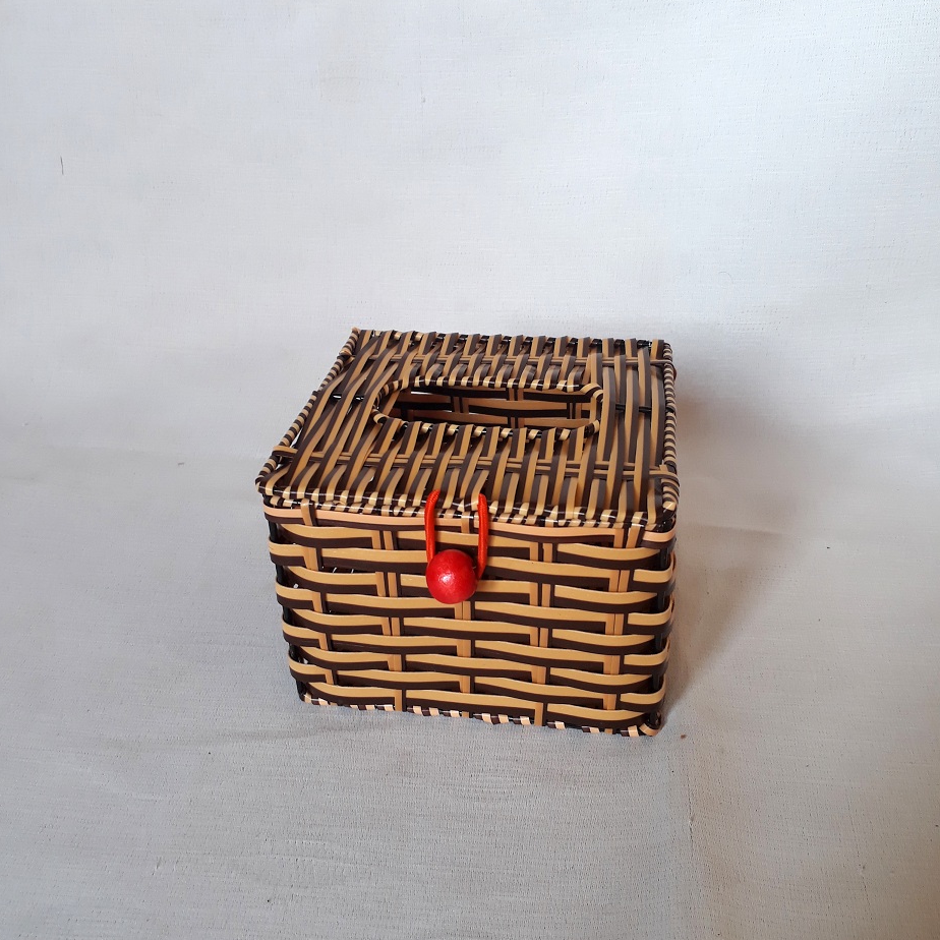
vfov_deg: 51.1
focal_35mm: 32
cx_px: 469
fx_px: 983
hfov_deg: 51.1
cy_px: 489
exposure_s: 1/33
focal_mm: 3.6
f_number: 1.9
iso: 40
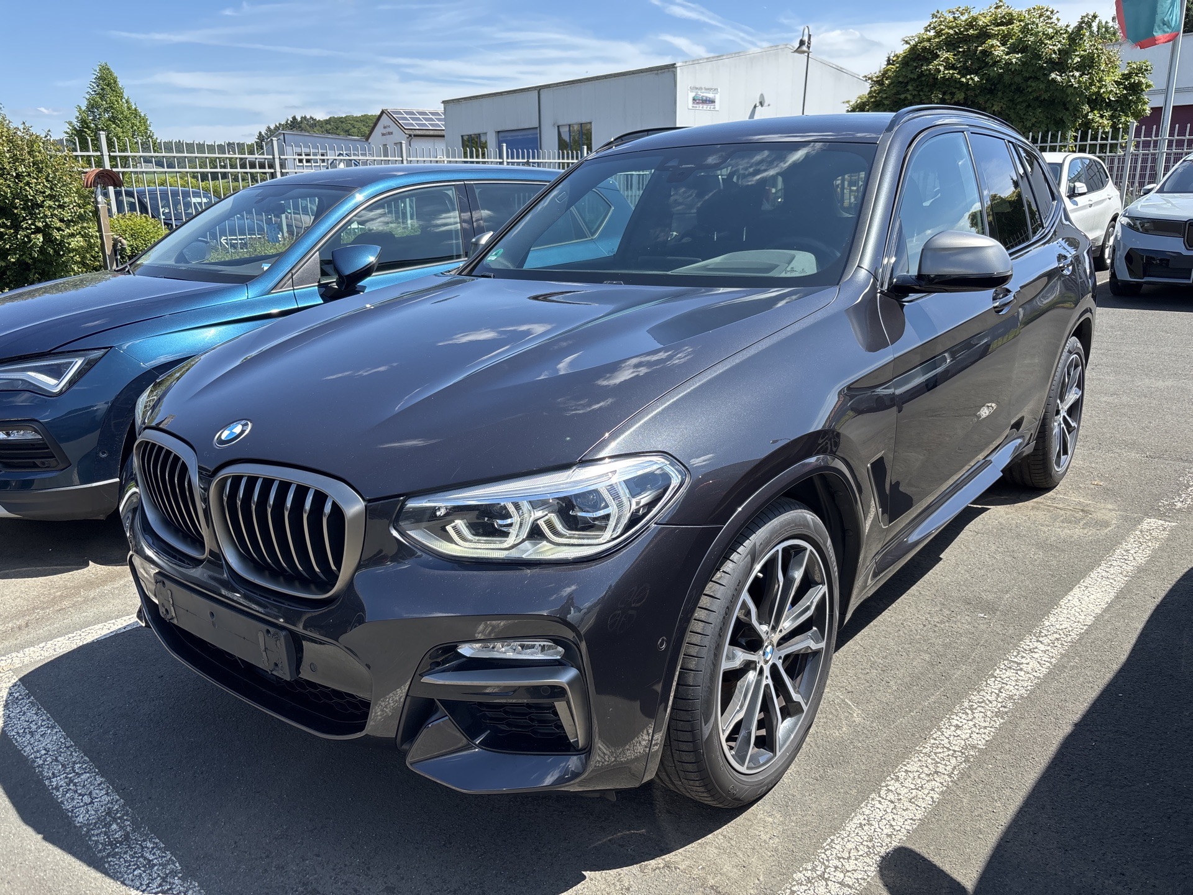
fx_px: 896
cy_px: 448
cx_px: 596
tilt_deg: -15.1
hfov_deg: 67.3
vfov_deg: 53.1
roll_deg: +1.9
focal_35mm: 26
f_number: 1.6
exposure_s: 1/1279
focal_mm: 5.96
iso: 50
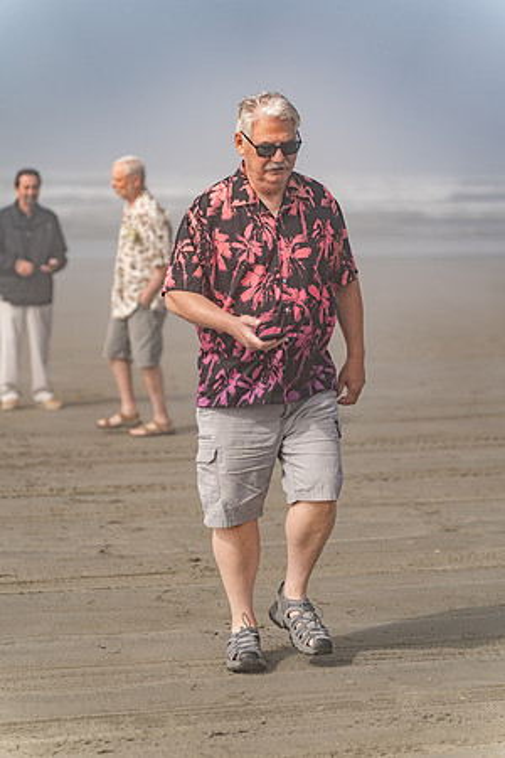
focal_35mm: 96
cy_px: 379
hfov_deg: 14.3
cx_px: 252
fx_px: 2020
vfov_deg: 21.2
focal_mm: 96
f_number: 2.8
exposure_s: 1/2500
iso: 100
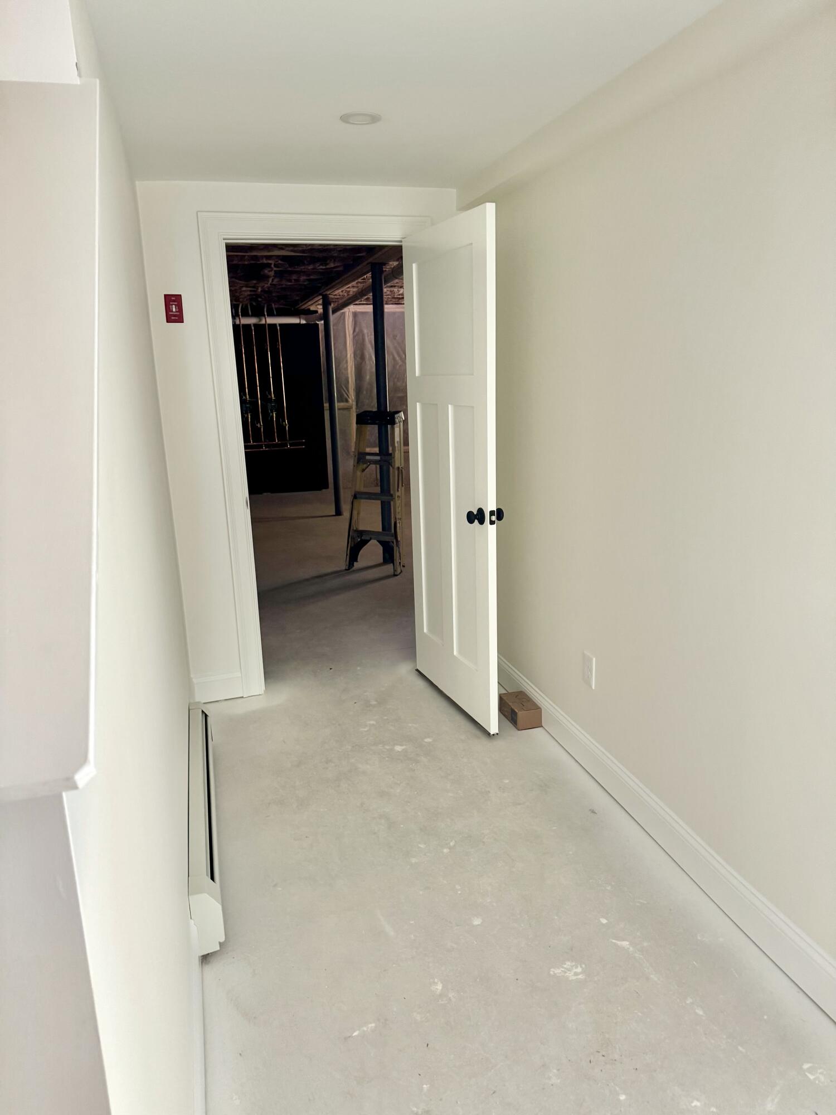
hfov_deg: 56.8
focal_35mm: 24
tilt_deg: -15.2
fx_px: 773
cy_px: 558
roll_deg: +2.3
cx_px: 418
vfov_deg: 71.6
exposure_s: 1/60
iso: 250
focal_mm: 6.76
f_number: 1.78
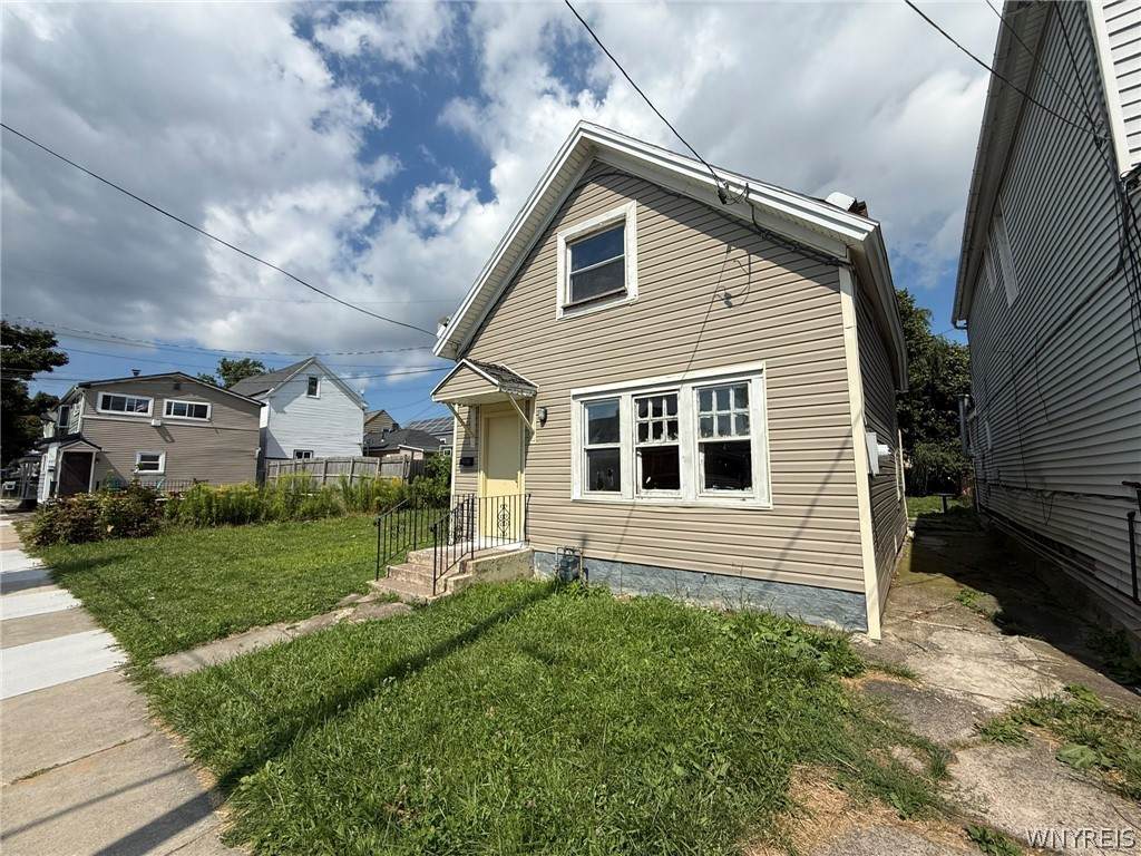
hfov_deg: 102.1
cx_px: 570
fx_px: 461
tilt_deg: +5.7
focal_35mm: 14
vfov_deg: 85.7
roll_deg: +0.2
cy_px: 428
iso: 50
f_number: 2.2
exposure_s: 1/4149
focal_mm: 2.22
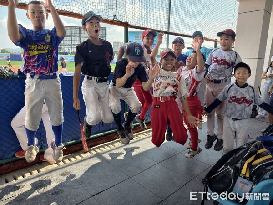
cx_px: 136
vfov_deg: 56.8
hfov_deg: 71.6
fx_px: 189
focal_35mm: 24
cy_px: 102
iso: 72
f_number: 1.57
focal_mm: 7
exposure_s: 1/4000
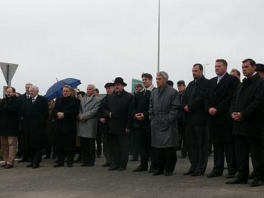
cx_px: 132
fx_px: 435
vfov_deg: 25.7
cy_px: 99
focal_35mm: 57
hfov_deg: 33.8
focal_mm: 10
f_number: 5
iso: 100
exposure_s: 1/200
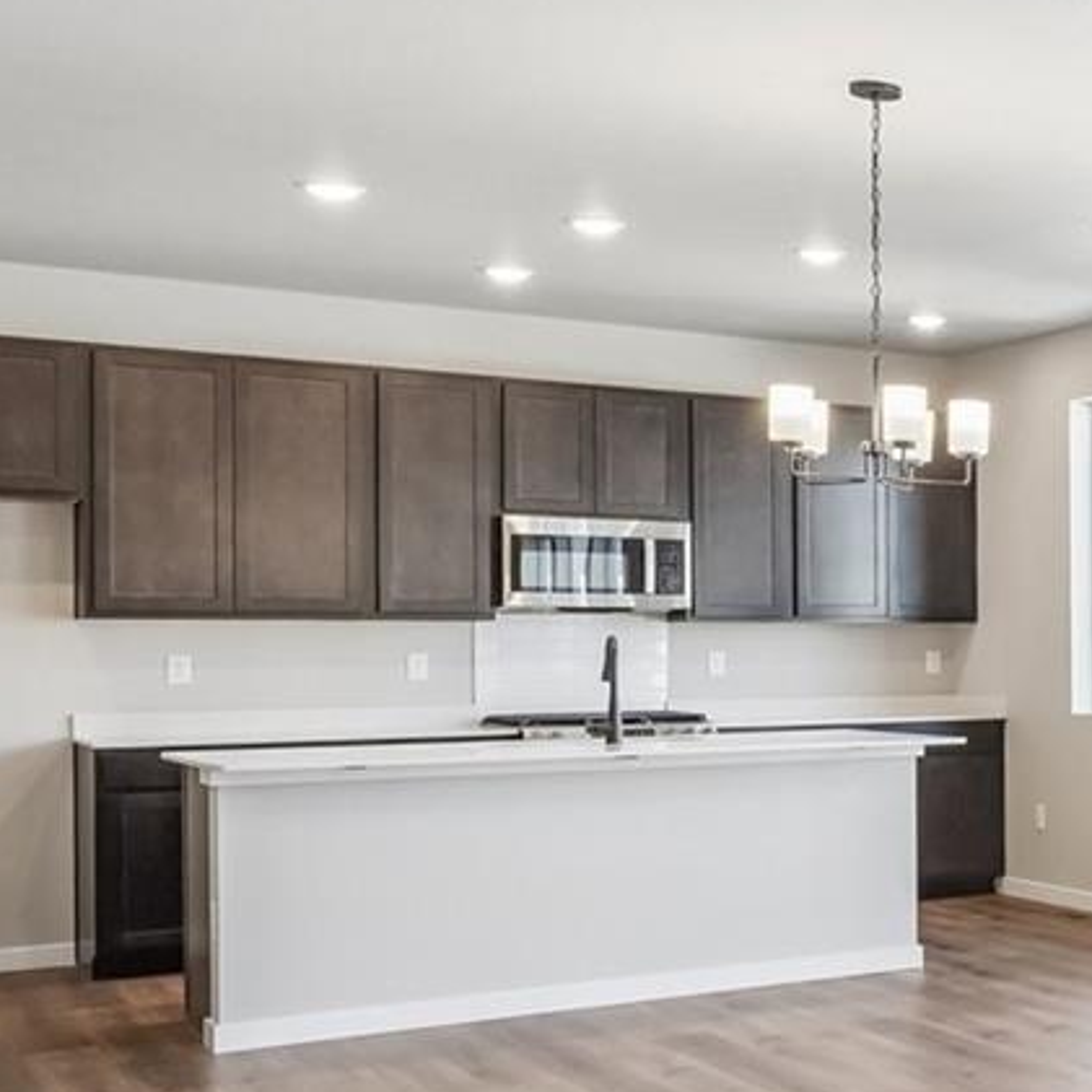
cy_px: 659
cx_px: 1699
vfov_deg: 34.6
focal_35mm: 49
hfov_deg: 25.0
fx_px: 1749
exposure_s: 1/15
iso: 800
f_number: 8
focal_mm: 10
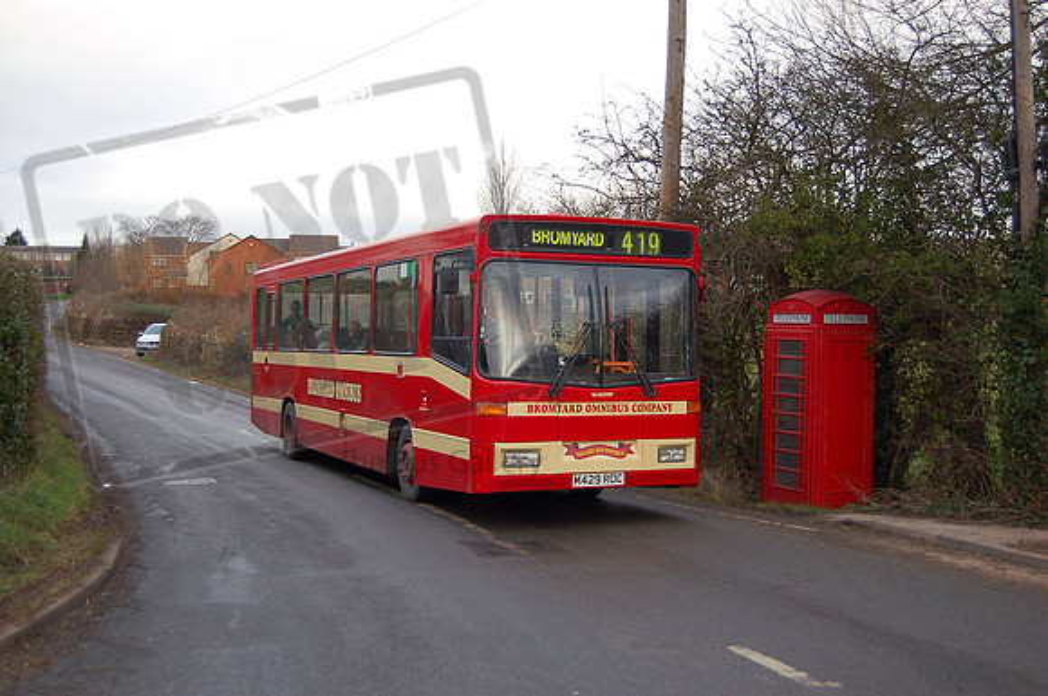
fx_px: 1221
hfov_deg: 46.5
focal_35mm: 42
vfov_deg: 31.8
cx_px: 524
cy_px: 348
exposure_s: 1/500
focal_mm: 28
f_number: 4.2
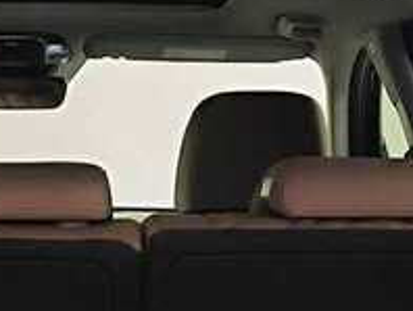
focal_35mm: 159
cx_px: 40
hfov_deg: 12.3
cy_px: 537
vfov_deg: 9.0
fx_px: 1899
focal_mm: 6.92
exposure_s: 1/100
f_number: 1.9
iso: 250
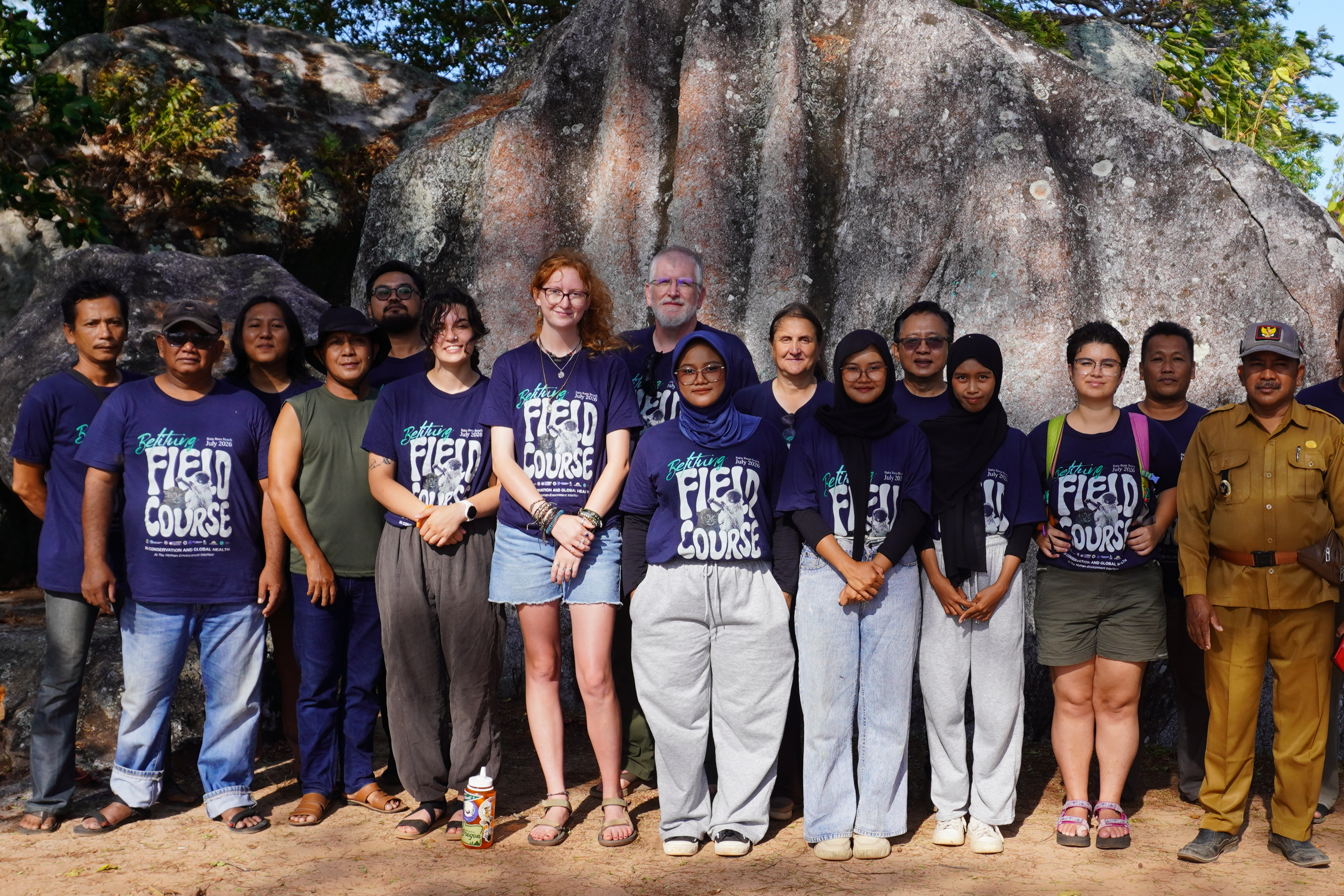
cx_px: 853
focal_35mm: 44
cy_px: 503
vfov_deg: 30.5
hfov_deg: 44.1
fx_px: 1643
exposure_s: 1/320
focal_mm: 16
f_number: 5
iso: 100
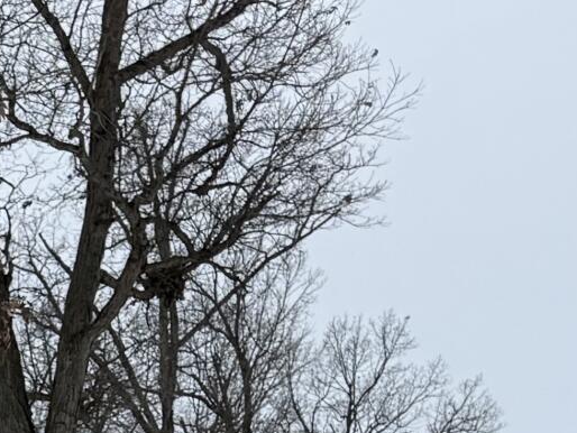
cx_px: -695
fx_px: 2335
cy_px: 1136
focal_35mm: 140
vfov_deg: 9.2
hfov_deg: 12.0
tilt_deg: -4.2
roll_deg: +0.3
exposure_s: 1/4405
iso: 80
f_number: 1.78
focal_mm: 6.76
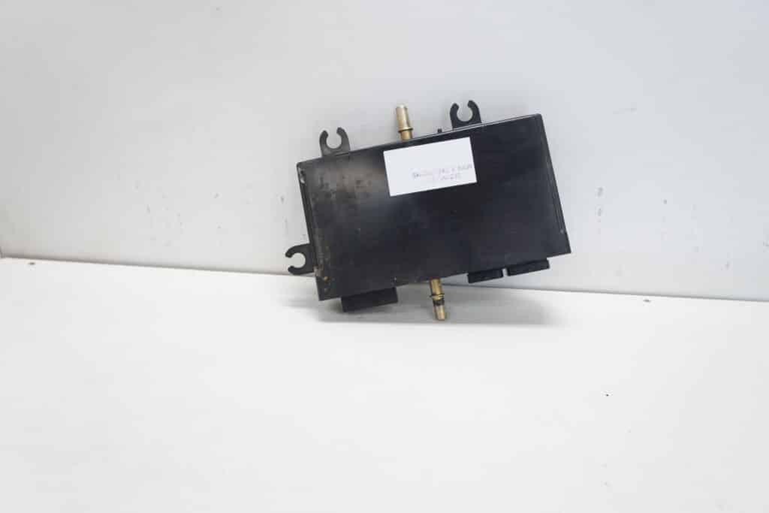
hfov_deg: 61.9
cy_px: 256
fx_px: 641
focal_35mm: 30
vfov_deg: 43.6
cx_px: 384
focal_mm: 20
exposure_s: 1/60
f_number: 4.5
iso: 250
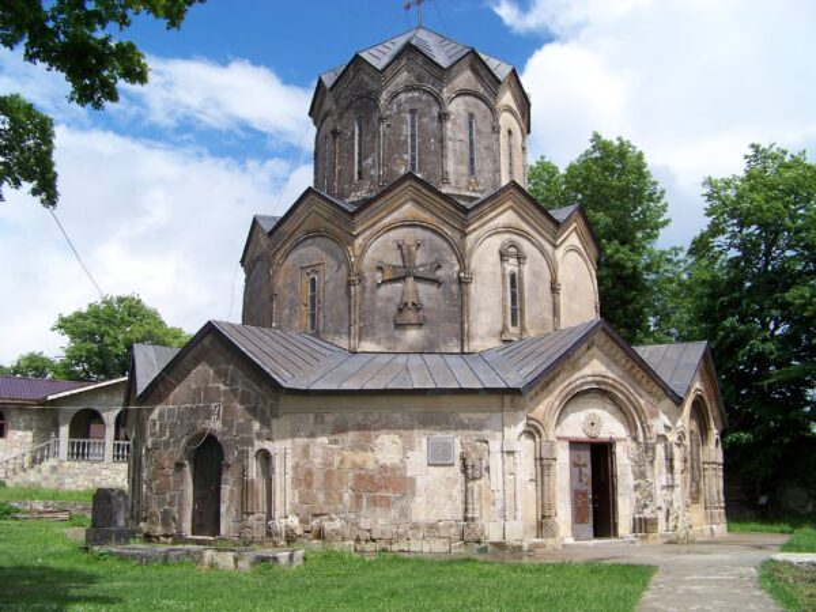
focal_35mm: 36
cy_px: 306
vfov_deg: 39.7
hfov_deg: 51.4
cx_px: 408
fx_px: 849
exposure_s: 1/640
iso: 64
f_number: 4
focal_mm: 5.85
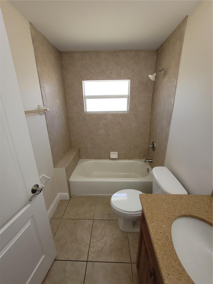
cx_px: 106
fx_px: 107
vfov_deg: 106.2
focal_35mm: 13
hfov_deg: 89.9
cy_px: 142
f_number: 2.2
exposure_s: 1/60
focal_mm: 2.2
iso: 80
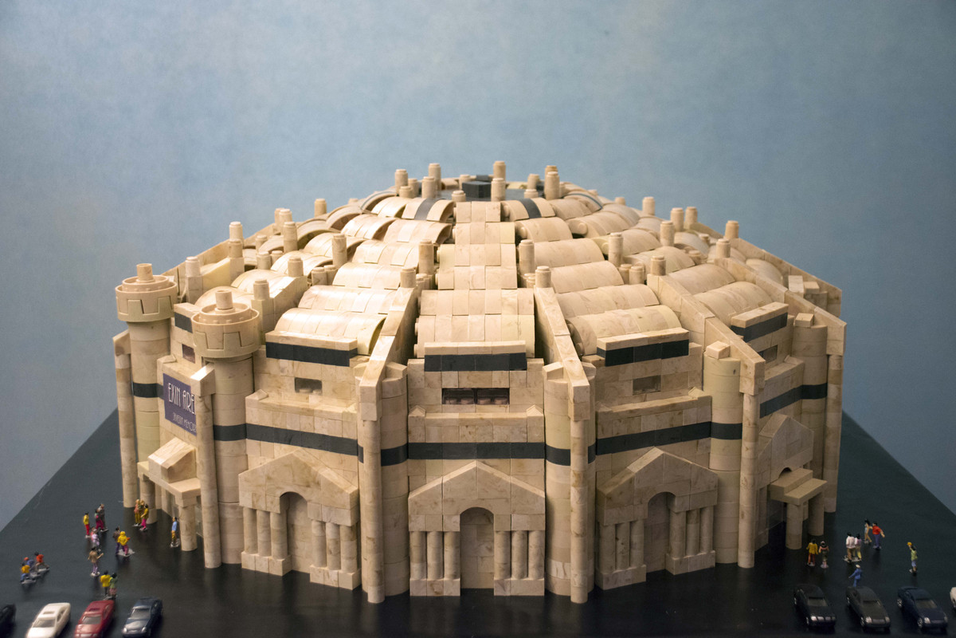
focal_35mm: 46
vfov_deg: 28.9
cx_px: 478
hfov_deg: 42.3
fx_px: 1235
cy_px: 319
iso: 1800
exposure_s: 1/30
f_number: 4
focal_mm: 31
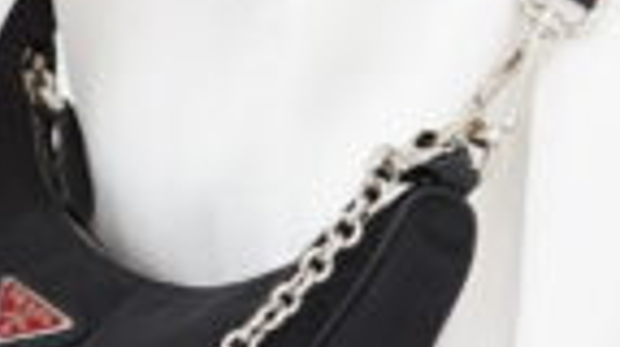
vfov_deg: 3.2
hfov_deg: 5.8
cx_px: 267
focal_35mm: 375
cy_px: -169
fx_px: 6157
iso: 640
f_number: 6.3
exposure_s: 1/8
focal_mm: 50
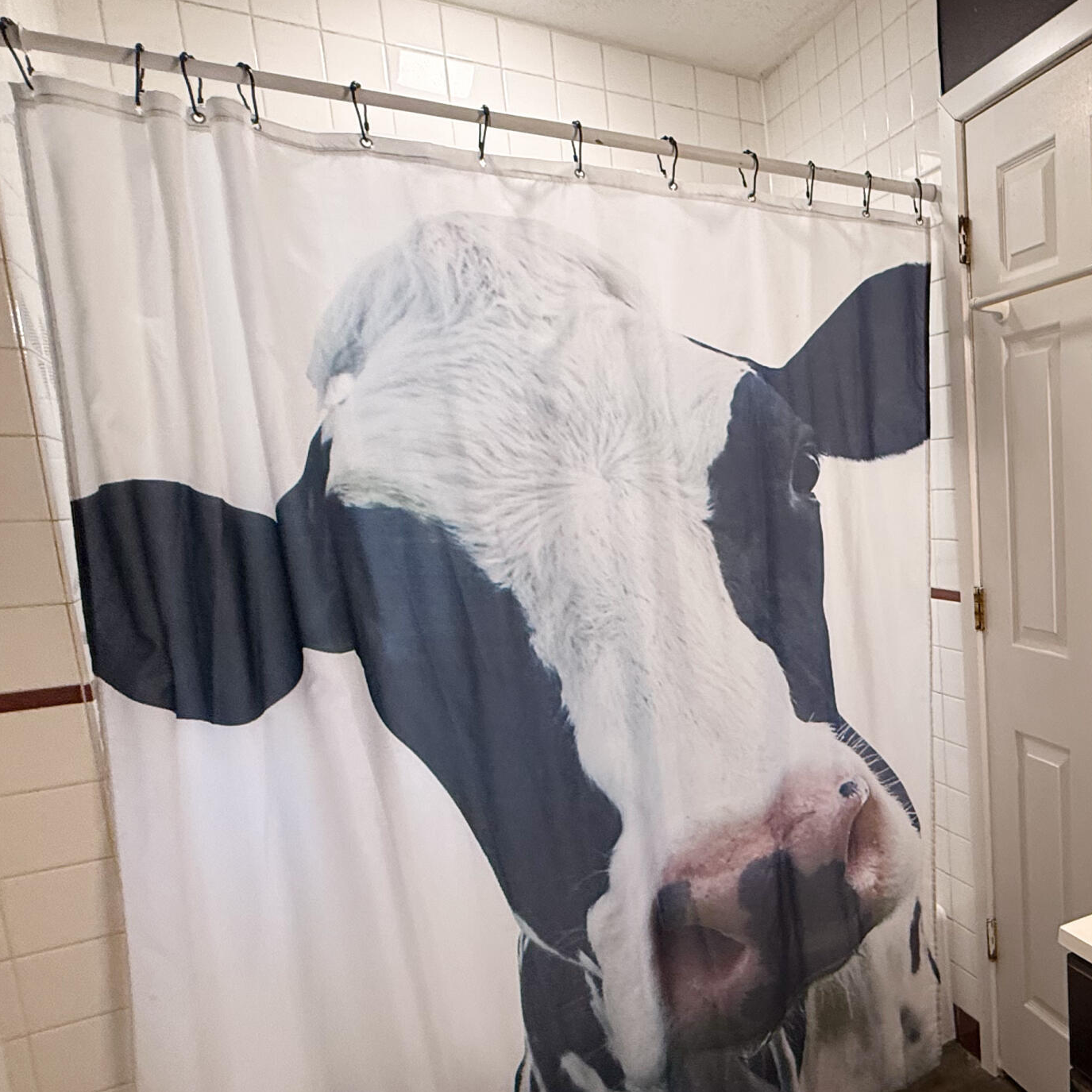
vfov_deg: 58.9
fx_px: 964
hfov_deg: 48.9
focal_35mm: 27
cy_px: 618
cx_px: 1082
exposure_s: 1/120
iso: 250
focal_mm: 2.22
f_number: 2.2
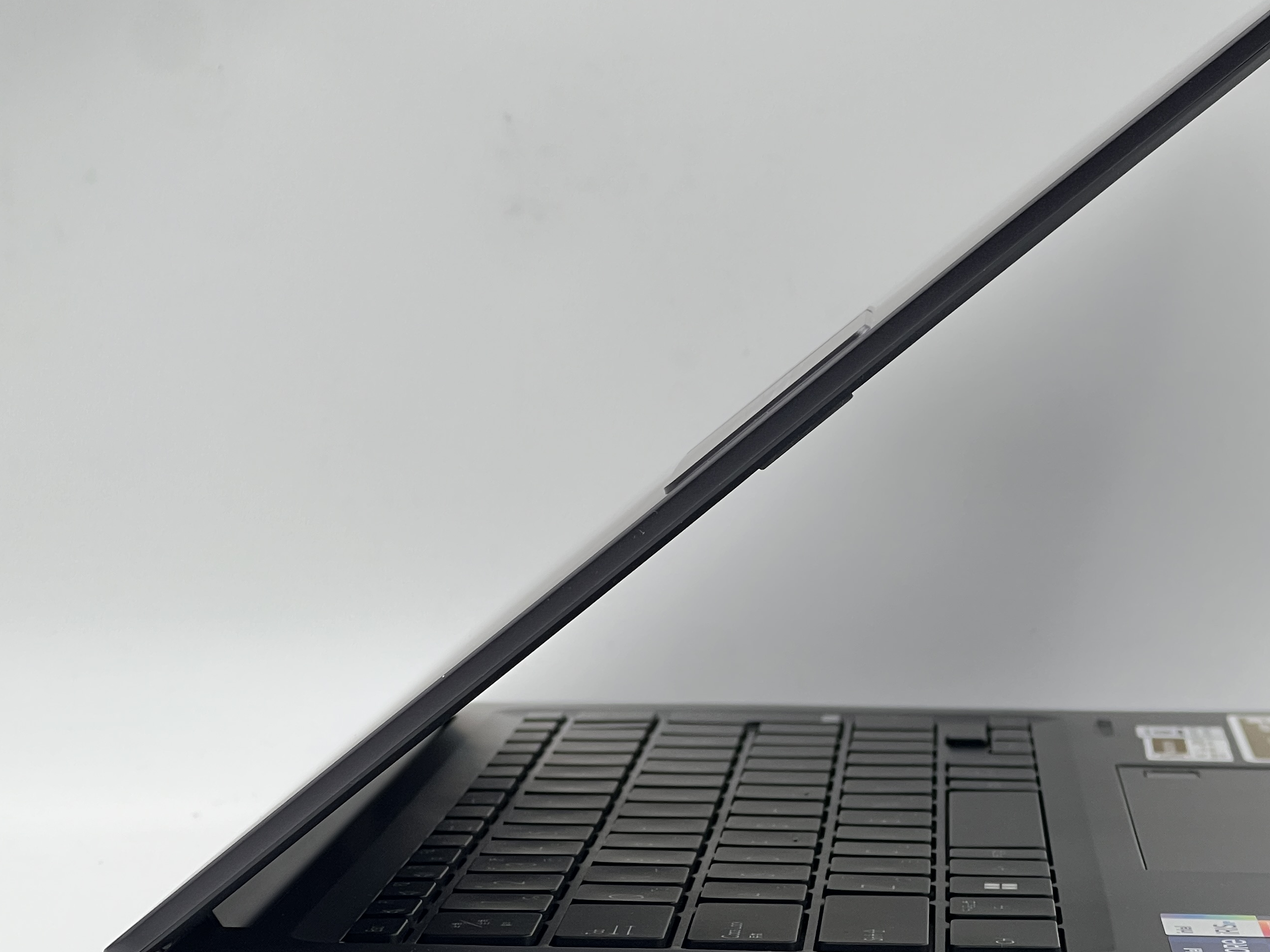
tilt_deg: -3.2
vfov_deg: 12.2
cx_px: 961
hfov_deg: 16.2
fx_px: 4439
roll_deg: +0.6
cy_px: 488
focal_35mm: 121
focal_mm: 9
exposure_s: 1/99
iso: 64
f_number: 2.8
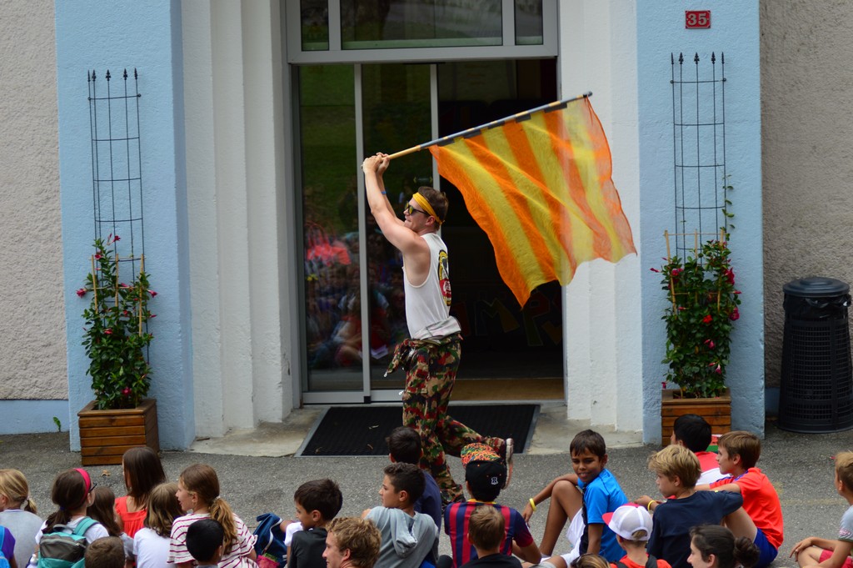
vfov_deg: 13.0
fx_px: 2486
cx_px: 426
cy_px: 284
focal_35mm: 105
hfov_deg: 19.5
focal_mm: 70
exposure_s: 1/320
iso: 100
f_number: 4
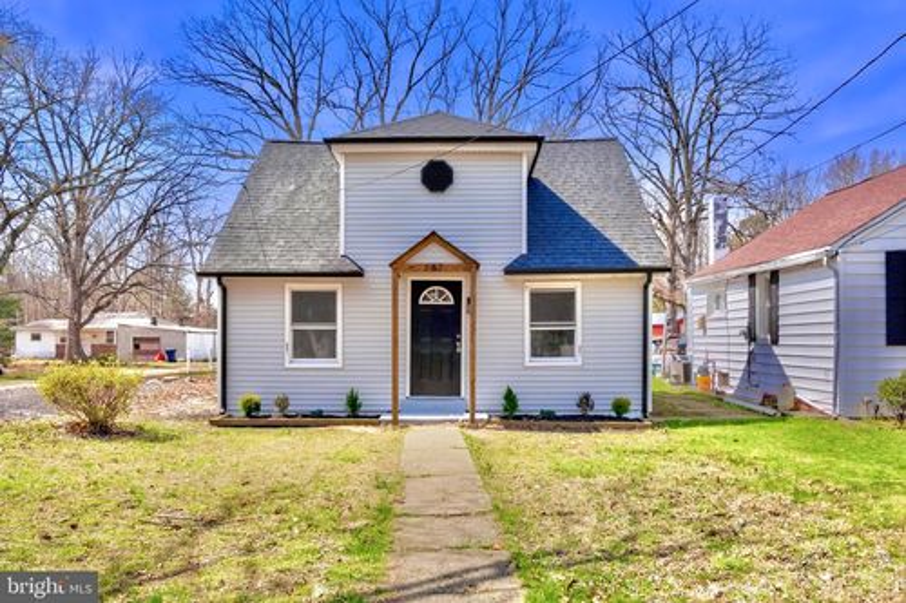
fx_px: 755
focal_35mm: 30
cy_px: 302
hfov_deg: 61.9
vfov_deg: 43.6
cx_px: 453
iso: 400
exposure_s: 1/2500
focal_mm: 20
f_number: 9
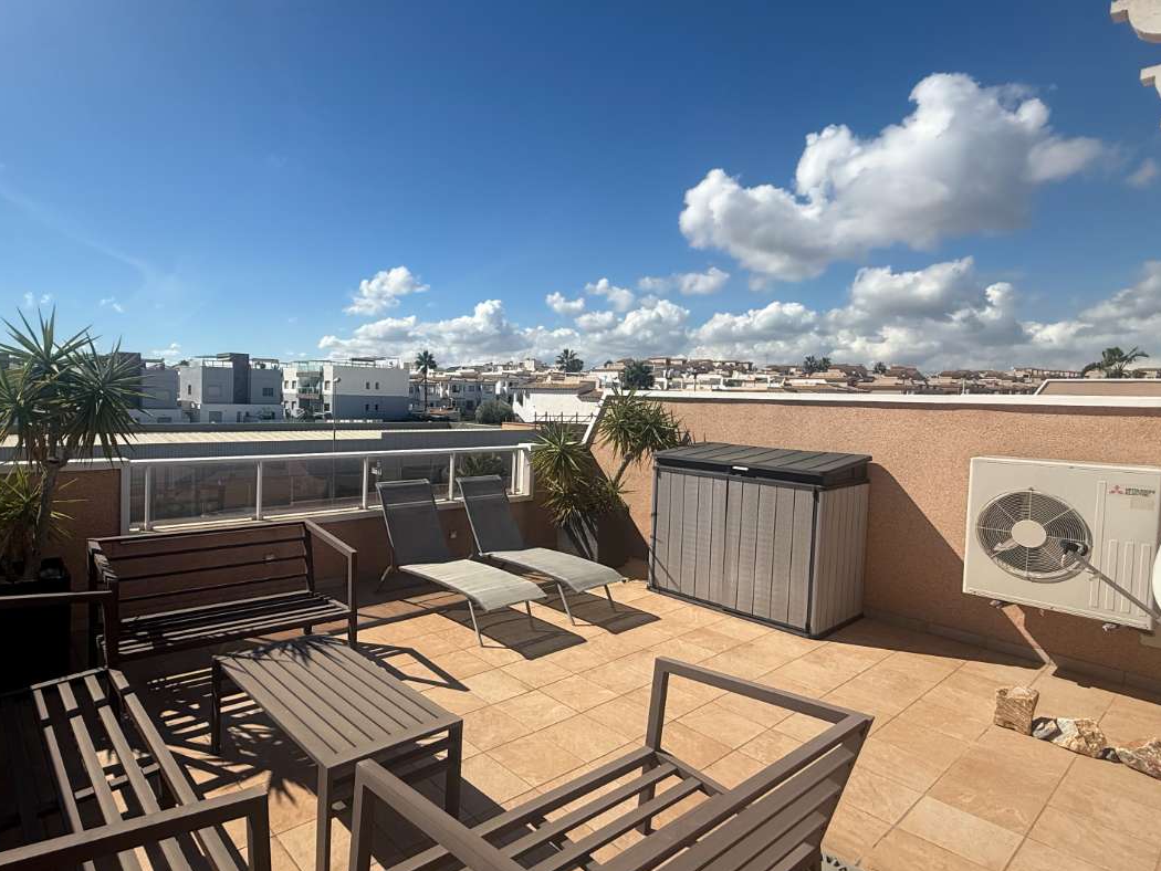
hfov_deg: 80.7
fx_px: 671
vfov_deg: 66.0
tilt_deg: -2.1
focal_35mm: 20
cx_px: 463
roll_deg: -2.5
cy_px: 426
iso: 50
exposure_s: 1/3663
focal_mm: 2.22
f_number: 2.2
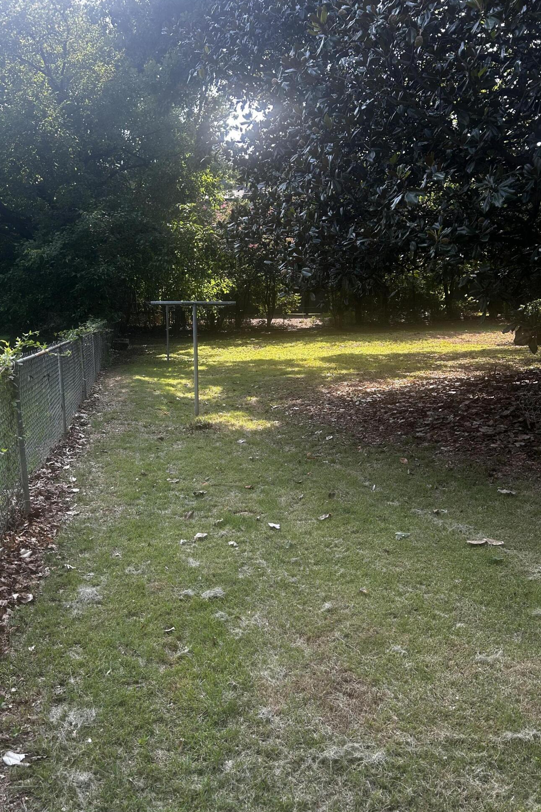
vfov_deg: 65.5
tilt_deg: -10.5
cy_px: 409
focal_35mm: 28
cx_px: 227
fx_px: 631
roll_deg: -0.6
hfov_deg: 46.2
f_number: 1.5
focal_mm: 5.7
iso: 50
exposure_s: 1/374
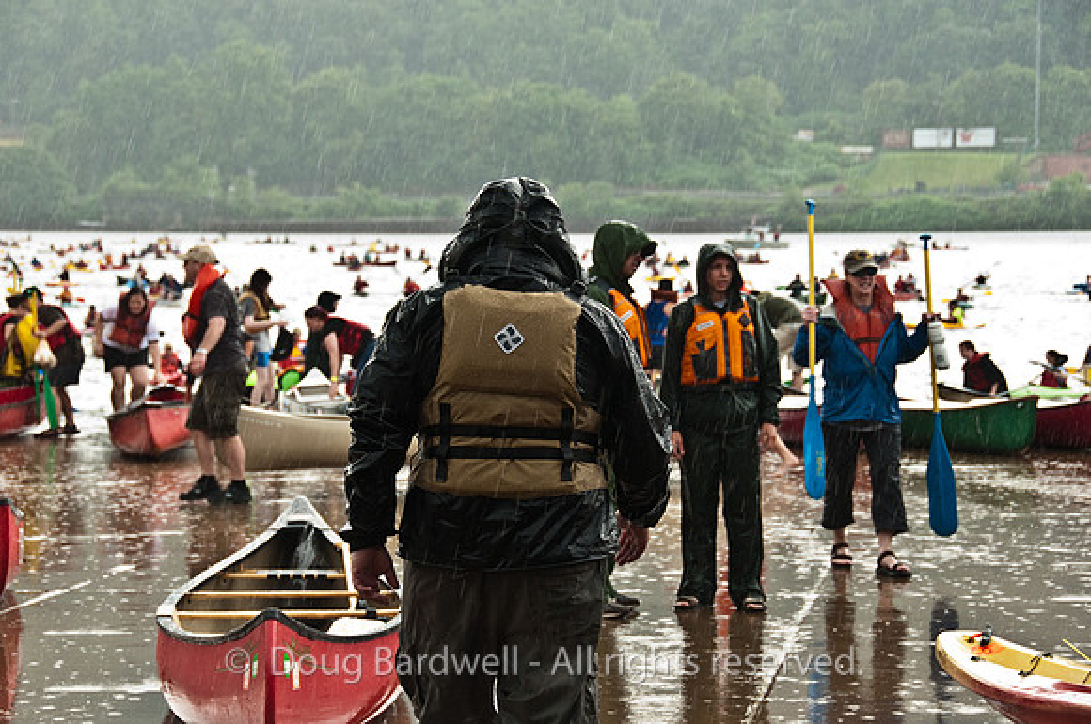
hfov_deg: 19.5
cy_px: 362
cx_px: 546
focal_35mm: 105
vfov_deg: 13.0
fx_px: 3178
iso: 800
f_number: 5.6
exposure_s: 1/200
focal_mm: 70
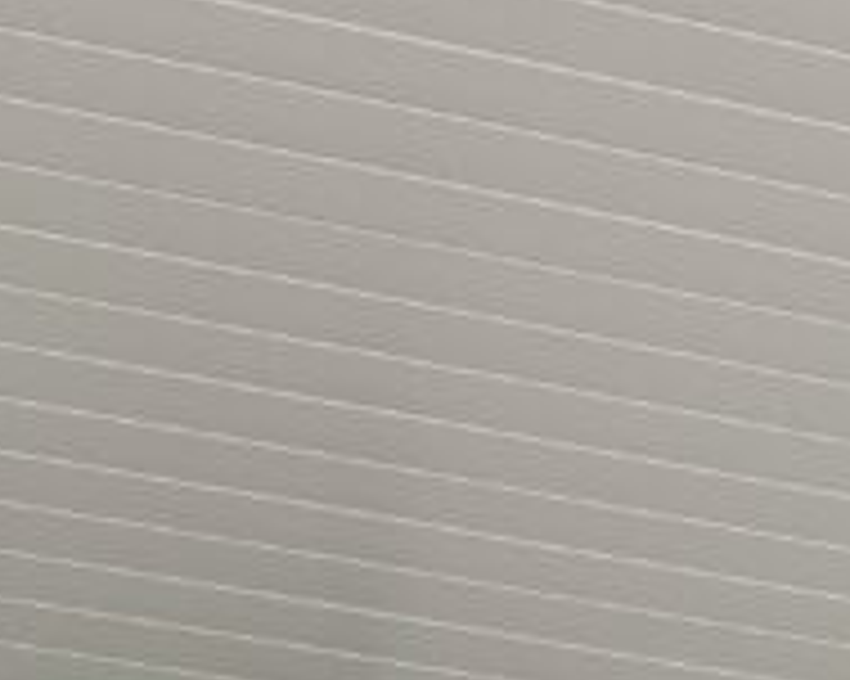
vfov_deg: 8.7
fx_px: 4325
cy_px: 1045
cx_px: 1475
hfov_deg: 10.6
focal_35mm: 172
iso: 64
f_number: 1.6
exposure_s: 1/173
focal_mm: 5.96
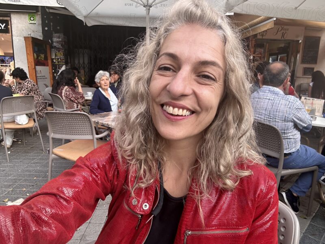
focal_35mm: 23
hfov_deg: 73.9
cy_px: 122
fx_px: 216
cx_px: 162
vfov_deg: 58.9
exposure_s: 1/121
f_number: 1.9
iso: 50
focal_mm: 2.69
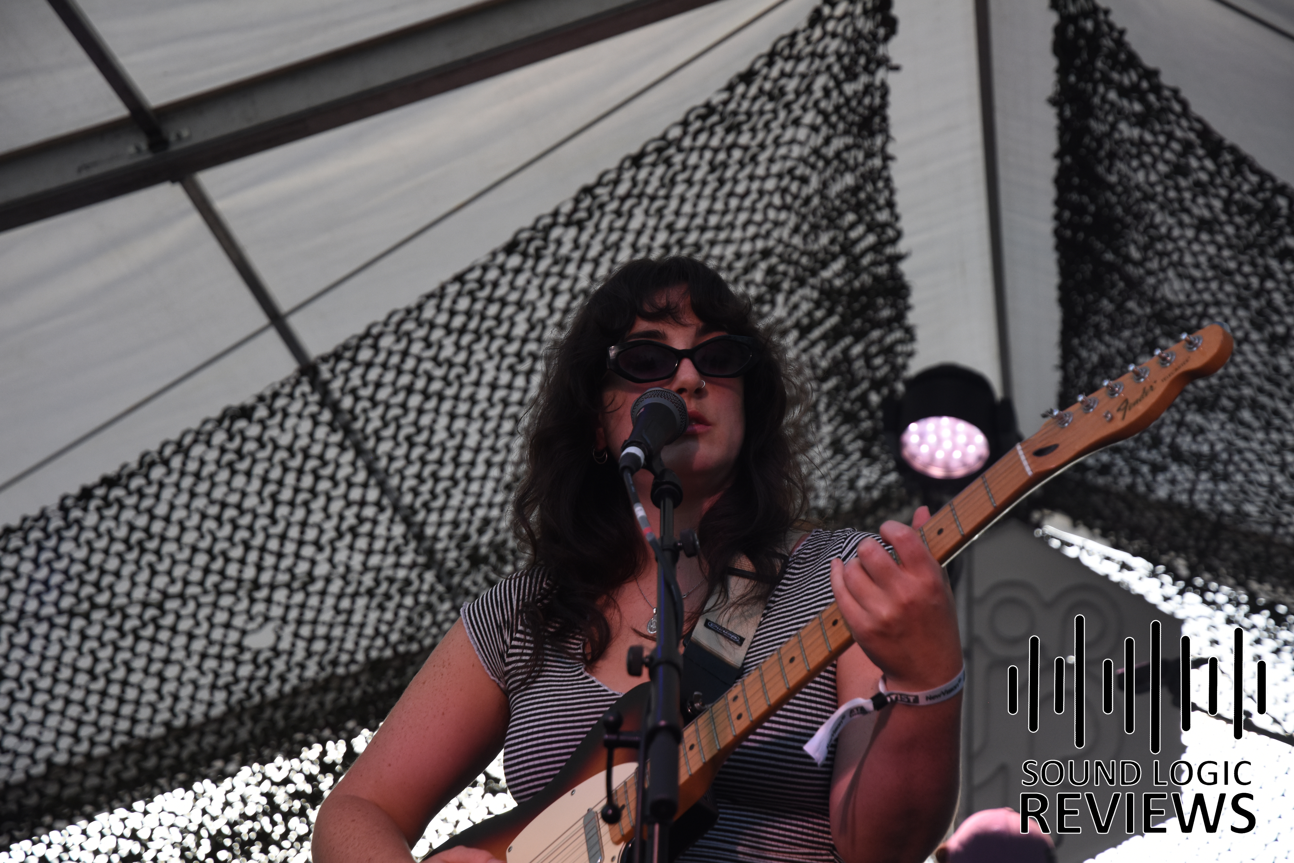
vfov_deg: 17.5
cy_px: 432
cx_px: 647
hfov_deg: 26.0
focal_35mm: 78
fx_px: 2803
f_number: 4
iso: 500
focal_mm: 52
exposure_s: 1/500
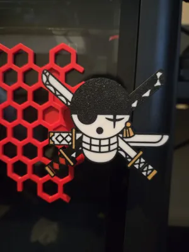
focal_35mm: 23
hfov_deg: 58.9
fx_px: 167
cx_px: 94
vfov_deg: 73.9
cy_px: 126
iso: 1250
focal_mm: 5.4
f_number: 1.8
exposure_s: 1/40
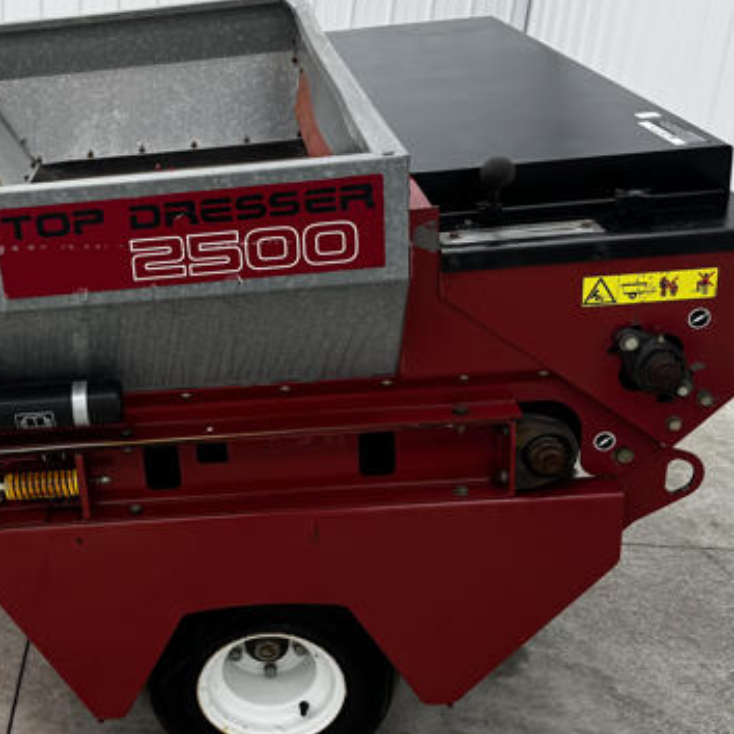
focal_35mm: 48
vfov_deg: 35.4
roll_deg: -2.8
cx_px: 137
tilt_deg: -23.2
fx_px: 1152
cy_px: 361
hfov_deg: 34.2
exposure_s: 1/120
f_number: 1.78
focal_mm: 6.76
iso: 80
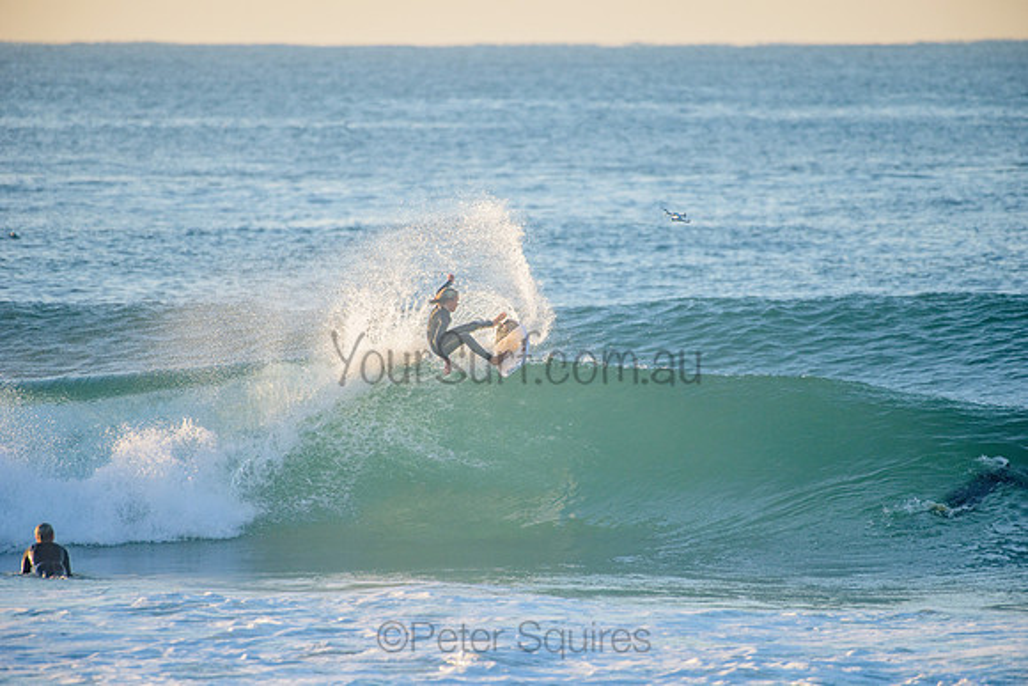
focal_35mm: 500
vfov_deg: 2.8
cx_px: 514
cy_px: 343
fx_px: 14280
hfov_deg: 4.1
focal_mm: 500
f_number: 5.6
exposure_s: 1/1250
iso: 450
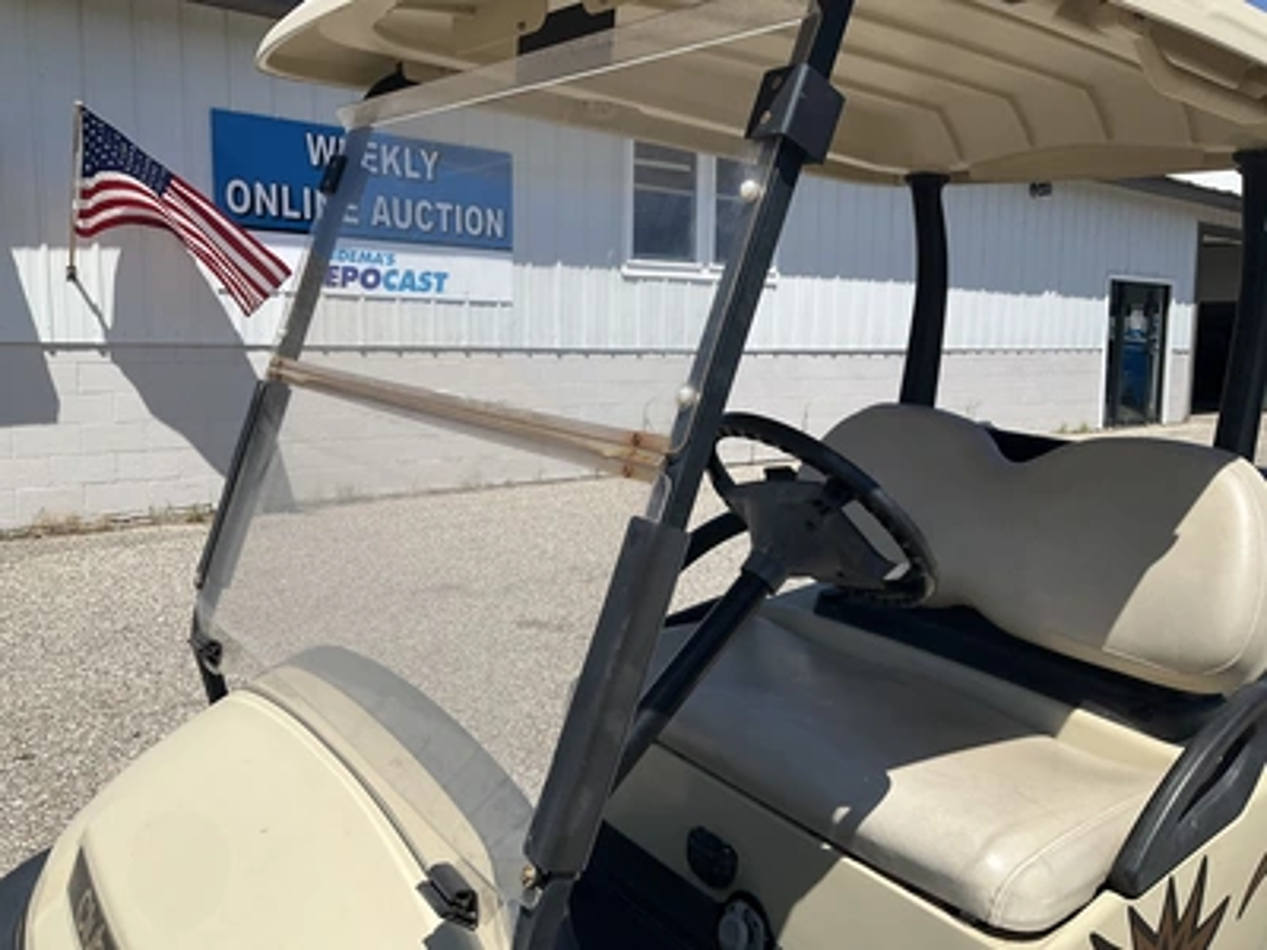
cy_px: 475
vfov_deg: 48.2
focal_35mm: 29
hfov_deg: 61.7
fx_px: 1061
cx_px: 634
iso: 25
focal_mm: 3
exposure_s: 1/3125
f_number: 1.8
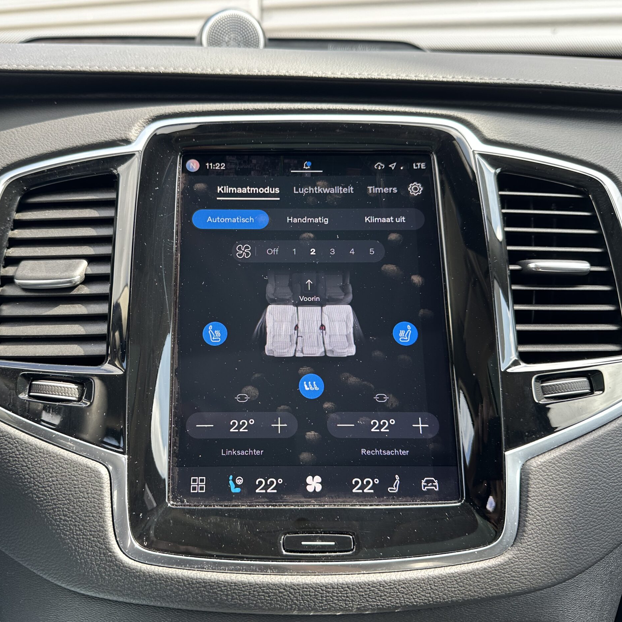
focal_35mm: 29
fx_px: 590
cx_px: 274
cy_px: 313
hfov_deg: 55.5
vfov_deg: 55.6
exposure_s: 1/166
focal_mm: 6.86
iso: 100
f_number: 1.78
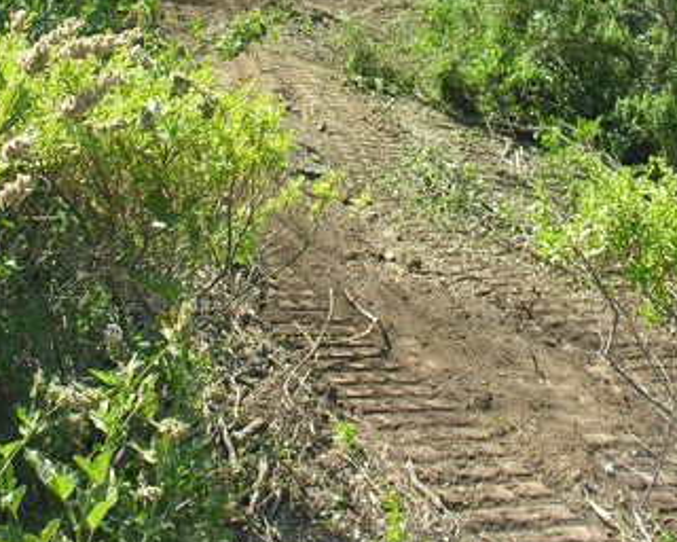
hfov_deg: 29.6
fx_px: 1282
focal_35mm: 64
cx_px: 315
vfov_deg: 23.3
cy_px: 70
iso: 50
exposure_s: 1/117
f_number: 4.5
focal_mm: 8.9
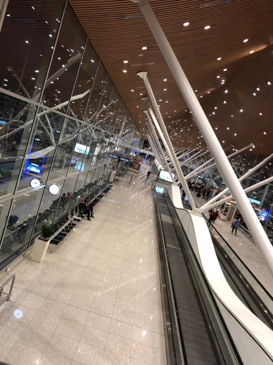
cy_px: 182
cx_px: 136
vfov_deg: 63.4
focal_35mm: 28
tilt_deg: -4.3
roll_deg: -18.1
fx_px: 294
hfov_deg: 49.7
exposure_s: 1/17
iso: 40
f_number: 1.8
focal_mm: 4
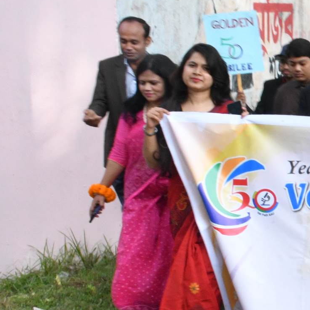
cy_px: 177
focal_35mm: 87
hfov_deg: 17.3
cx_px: 506
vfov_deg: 19.9
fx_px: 881
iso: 1600
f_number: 22
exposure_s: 1/60
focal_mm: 18
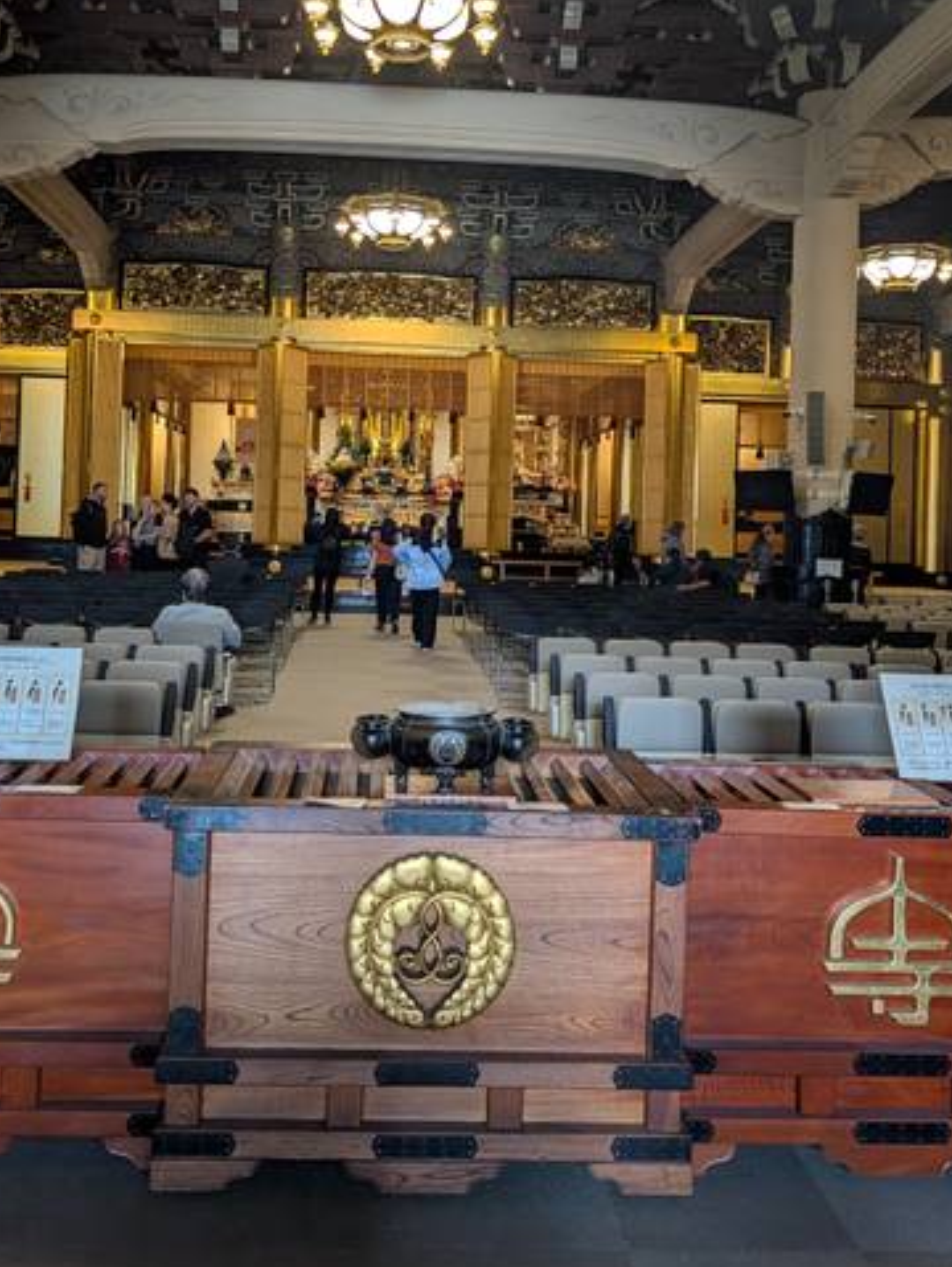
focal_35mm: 32
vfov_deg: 56.1
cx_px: 423
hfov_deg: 44.1
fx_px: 1172
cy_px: 476
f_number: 1.68
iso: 252
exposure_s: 1/100
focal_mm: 6.9
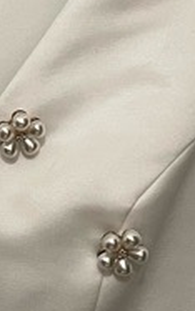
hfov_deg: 8.8
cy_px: 251
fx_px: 1249
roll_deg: -1.8
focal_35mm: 147
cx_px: -60
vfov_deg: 14.1
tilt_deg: -8.0
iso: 250
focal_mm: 4.2
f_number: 1.6
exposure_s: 1/60
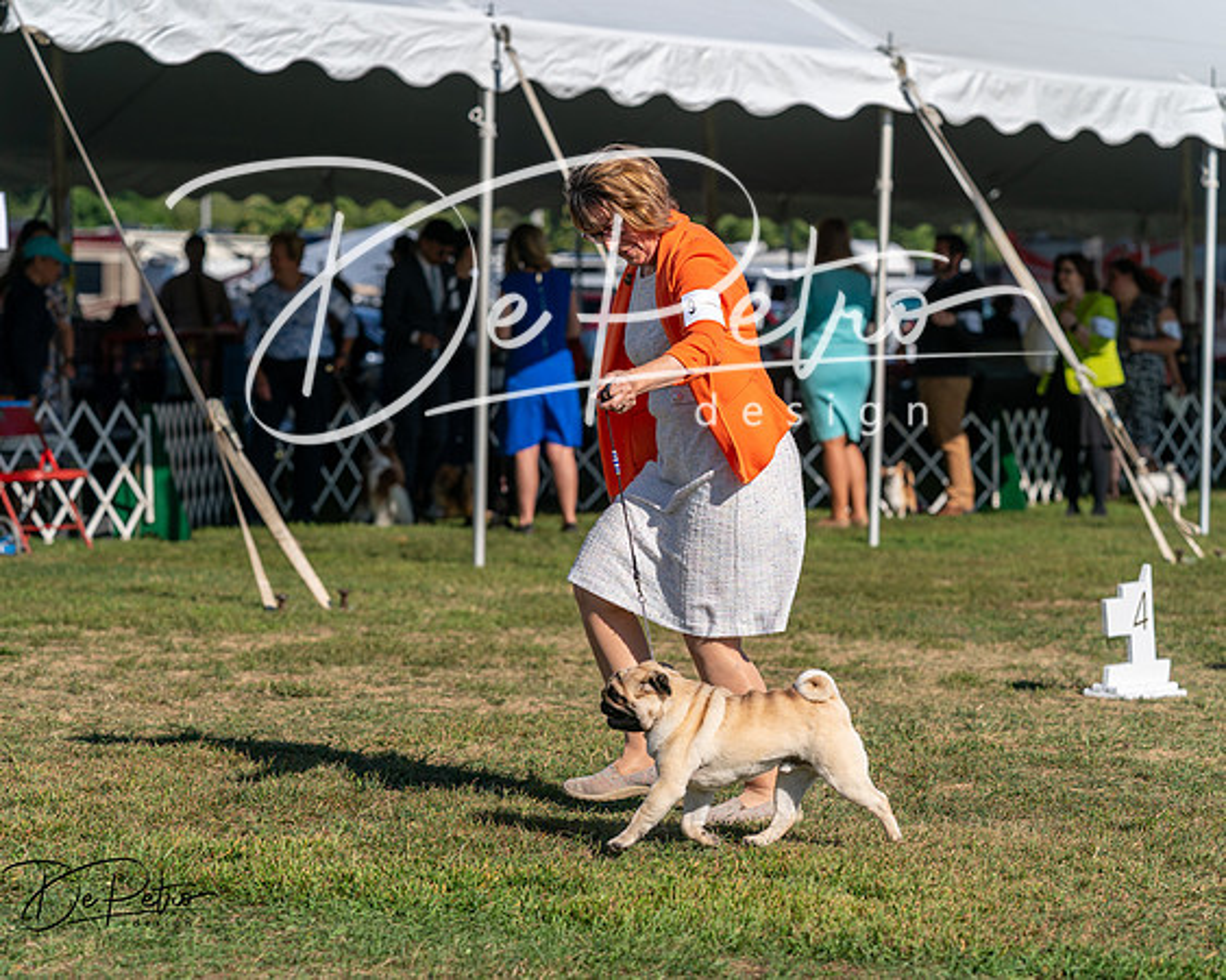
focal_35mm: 122
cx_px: 613
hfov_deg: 15.8
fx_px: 4412
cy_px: 490
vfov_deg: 12.7
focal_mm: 108
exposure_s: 1/1250
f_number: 4.5
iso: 100
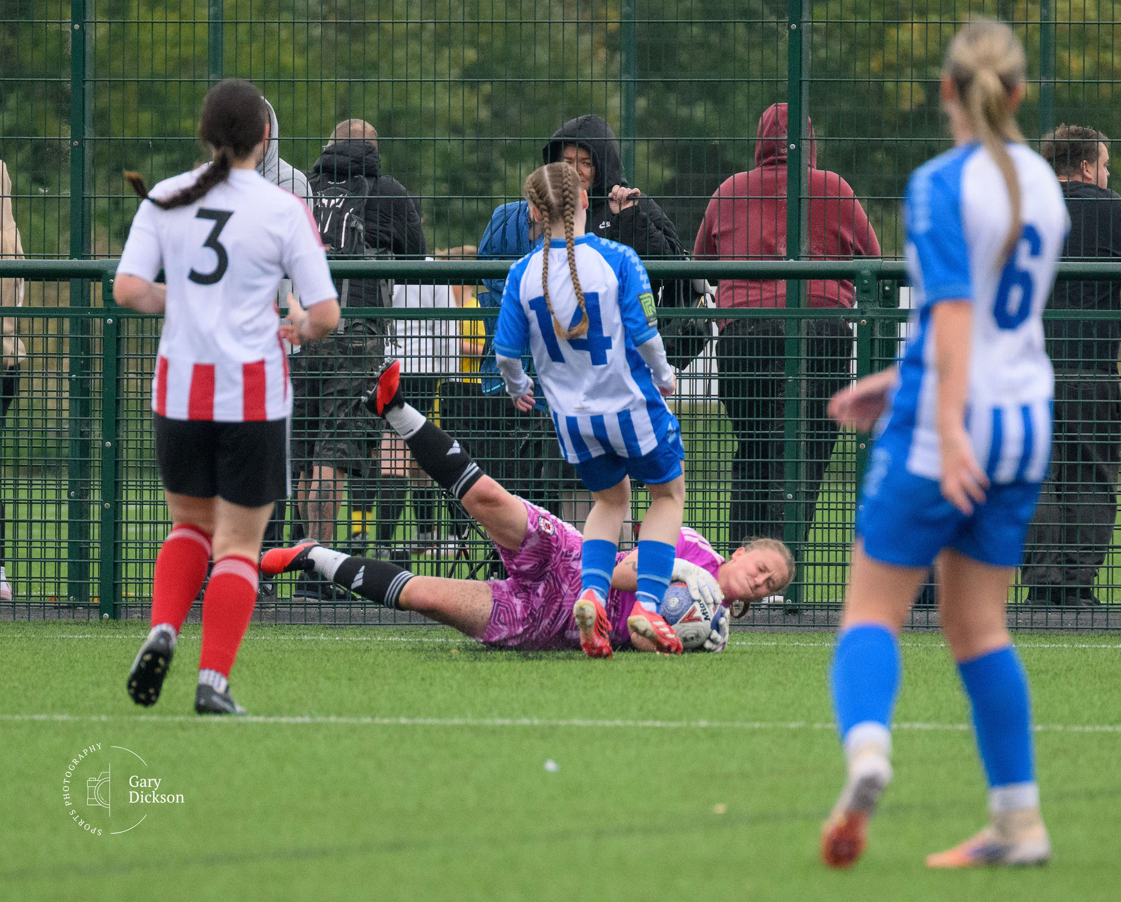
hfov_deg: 2.1
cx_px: 558
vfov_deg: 1.7
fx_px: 30370
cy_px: 737
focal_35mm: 914
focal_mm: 400
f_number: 5.6
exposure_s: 1/1000
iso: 2800
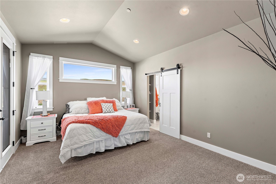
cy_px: 92
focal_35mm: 15
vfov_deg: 77.4
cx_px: 138
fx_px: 115
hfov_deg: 100.4
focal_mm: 15
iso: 200
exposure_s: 1/4
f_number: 8
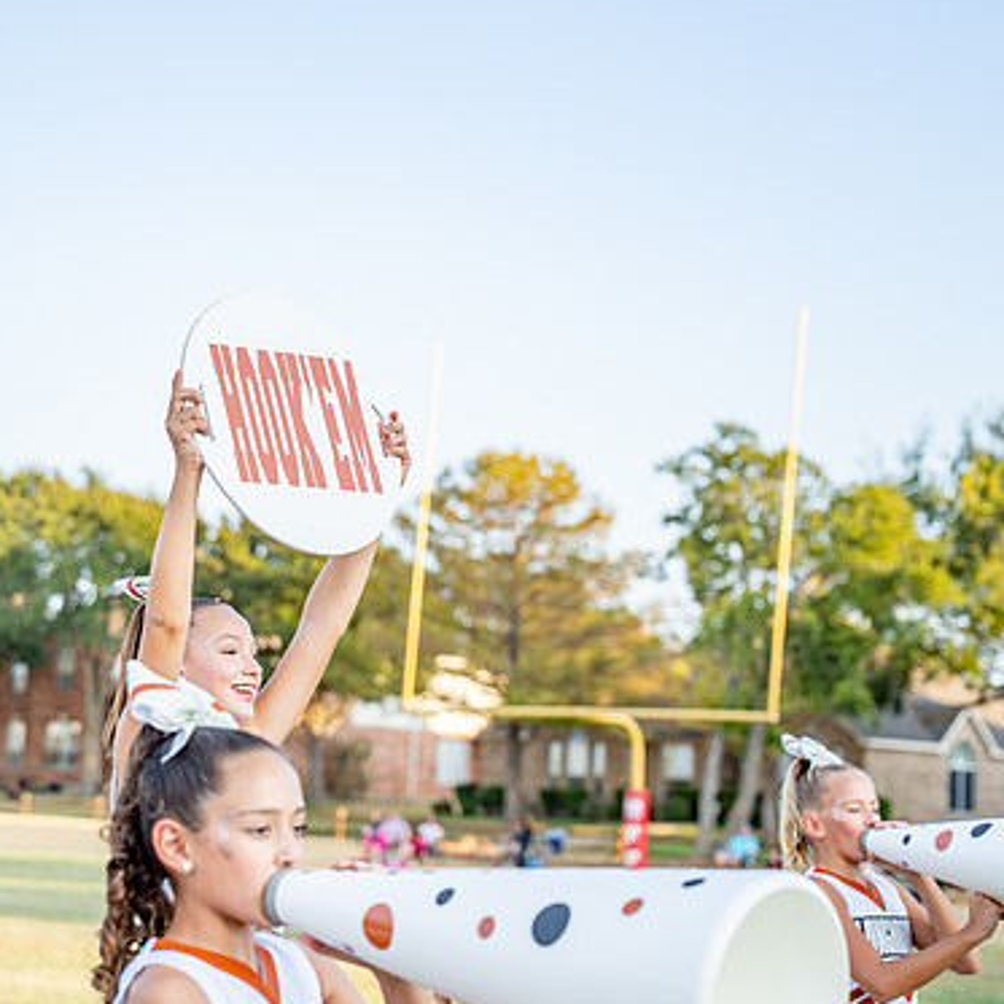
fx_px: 3052
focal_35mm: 93
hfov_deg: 18.6
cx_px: 343
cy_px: 510
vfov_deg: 18.7
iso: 200
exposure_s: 1/1250
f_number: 2.8
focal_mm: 55.4
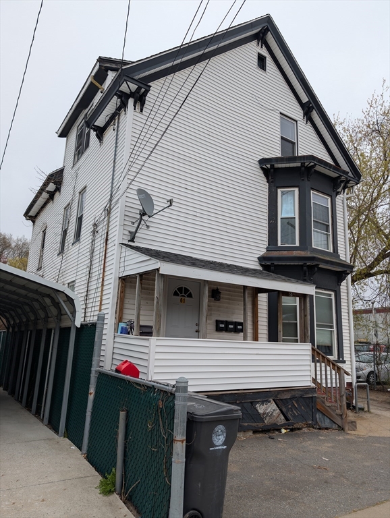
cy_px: 259
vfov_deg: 71.5
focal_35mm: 24
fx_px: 360
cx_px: 195
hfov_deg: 56.9
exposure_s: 1/660
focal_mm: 6.9
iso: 20
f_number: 1.68
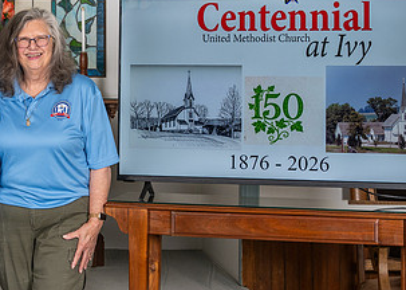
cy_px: 58
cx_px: 15
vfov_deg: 15.0
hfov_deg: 20.4
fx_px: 1095
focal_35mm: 95
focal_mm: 32
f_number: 6.3
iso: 200
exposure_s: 1/160
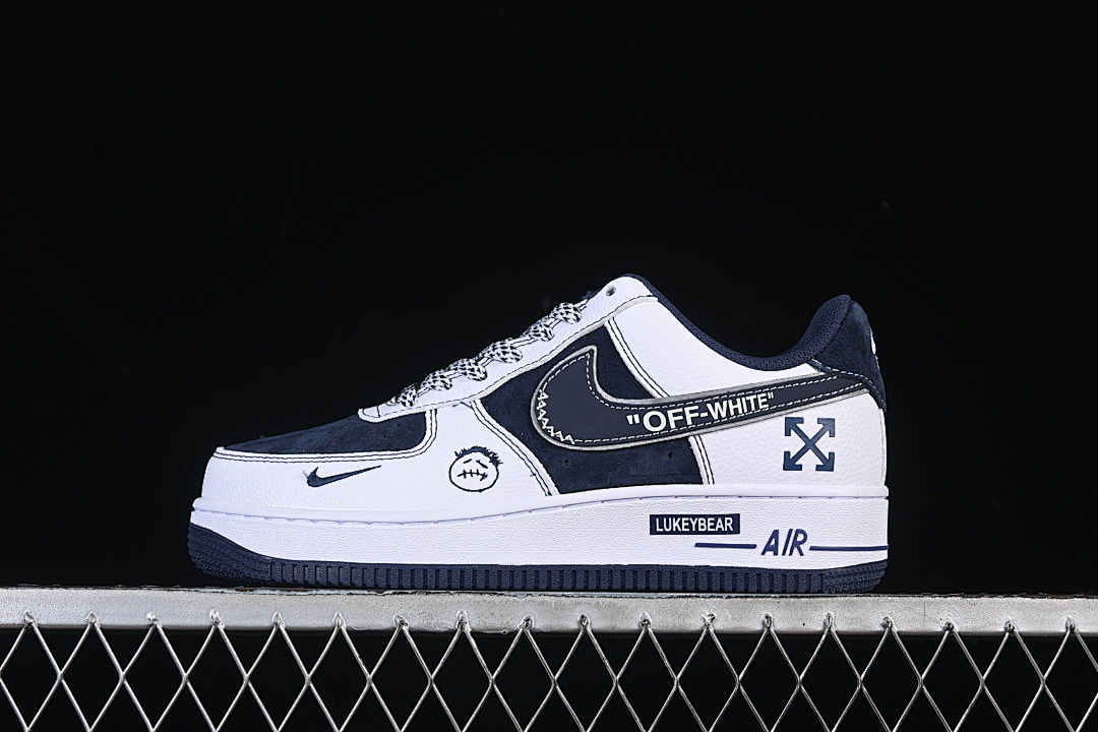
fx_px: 2287
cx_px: 549
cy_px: 366
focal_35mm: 75
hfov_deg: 27.0
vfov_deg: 18.2
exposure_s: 1/80
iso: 160
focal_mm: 50
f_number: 8
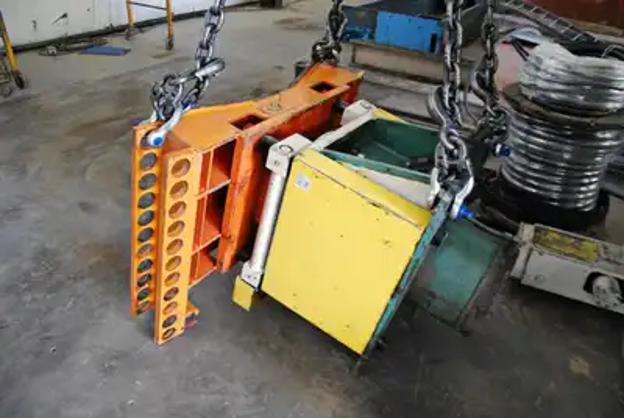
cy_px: 209
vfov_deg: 48.1
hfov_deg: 67.3
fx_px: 469
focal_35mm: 27
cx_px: 312
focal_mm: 18
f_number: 3.5
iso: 1400
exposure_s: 1/30
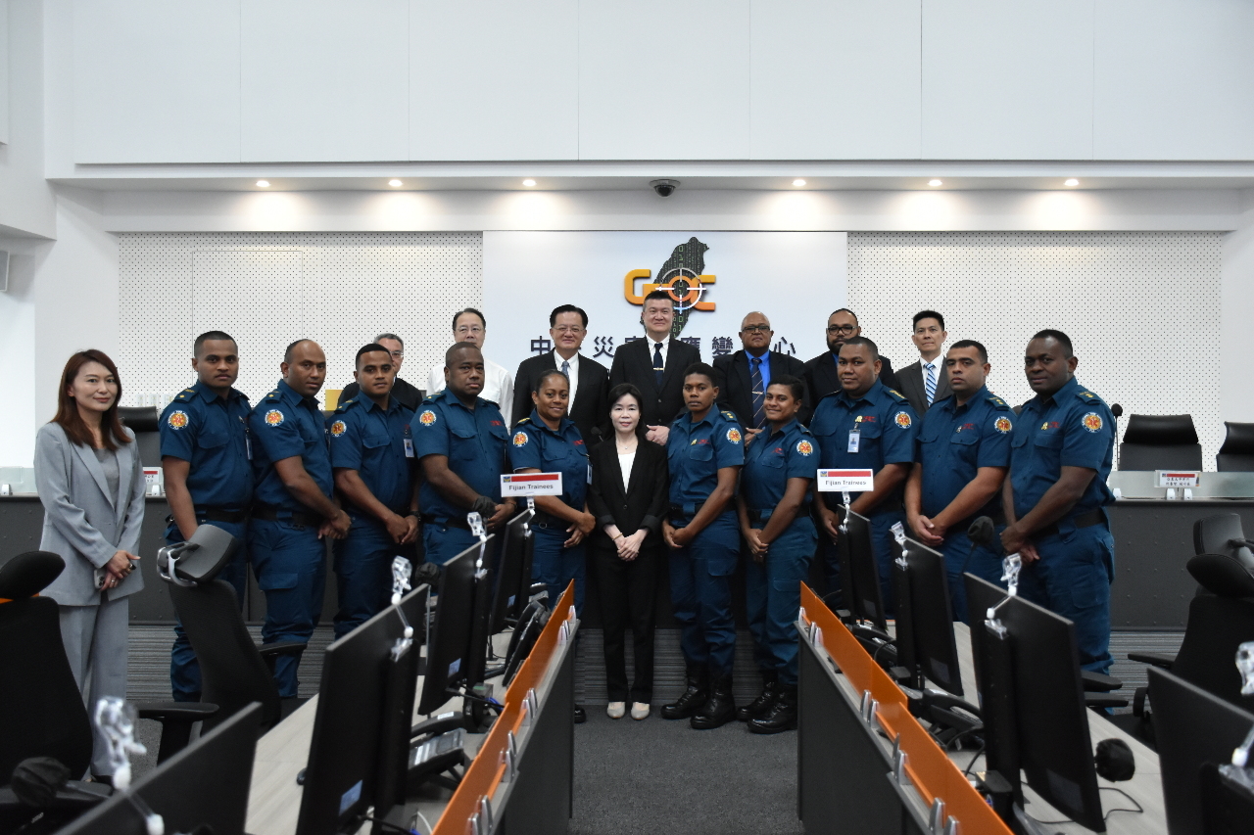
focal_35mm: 30
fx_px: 1045
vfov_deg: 43.6
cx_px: 627
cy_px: 418
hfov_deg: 61.9
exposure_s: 1/125
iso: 2200
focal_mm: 20
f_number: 4
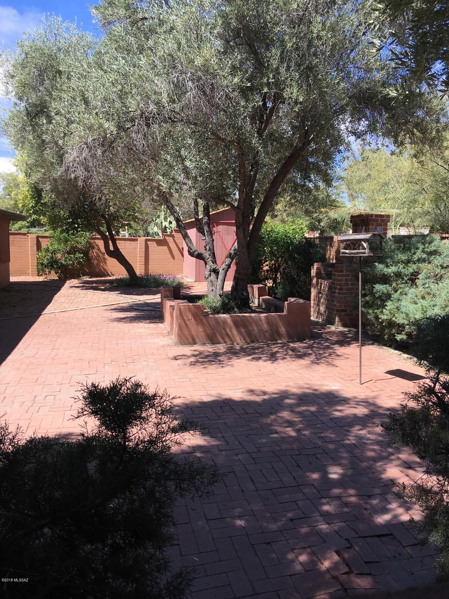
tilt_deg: -8.1
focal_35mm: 29
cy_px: 300
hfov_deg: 48.2
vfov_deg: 61.7
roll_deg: -0.9
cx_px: 224
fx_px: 502
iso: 25
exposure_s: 1/974
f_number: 2.2
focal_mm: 4.15
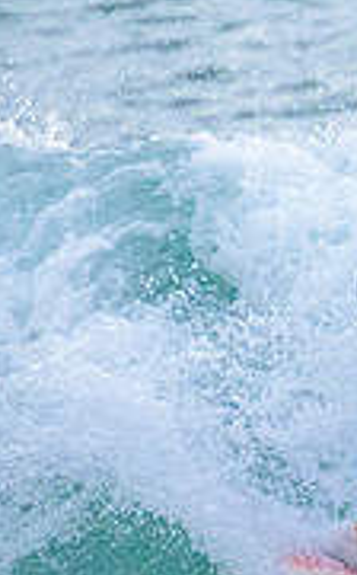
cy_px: 393
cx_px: 829
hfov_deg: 0.4
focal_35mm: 3624
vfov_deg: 0.6
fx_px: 56596
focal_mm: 800
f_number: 11
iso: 4000
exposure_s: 1/2000
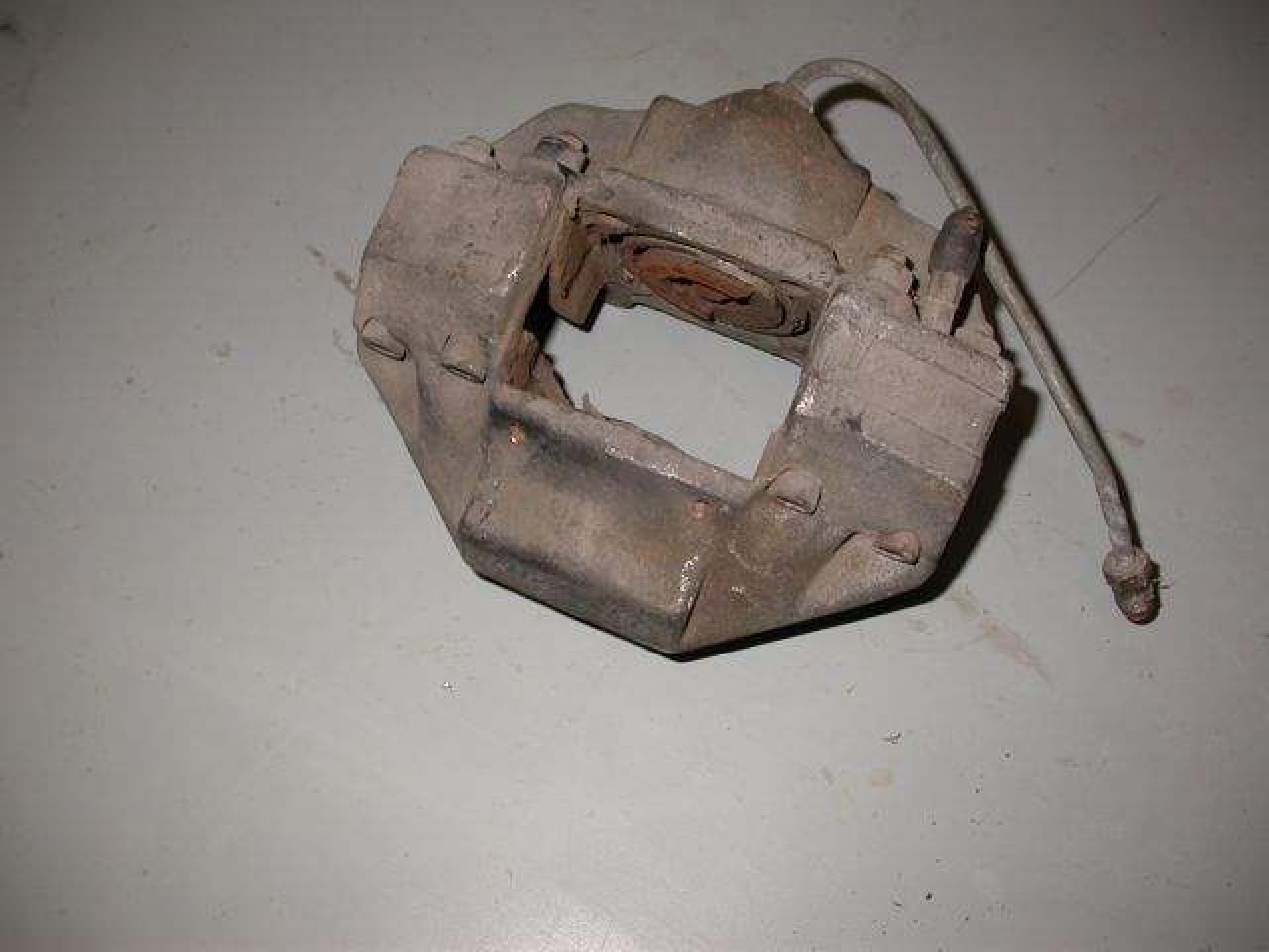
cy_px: 476
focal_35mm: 38
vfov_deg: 37.7
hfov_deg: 49.0
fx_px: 1393
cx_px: 634
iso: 100
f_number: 2.6
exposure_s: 1/60
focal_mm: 7.85
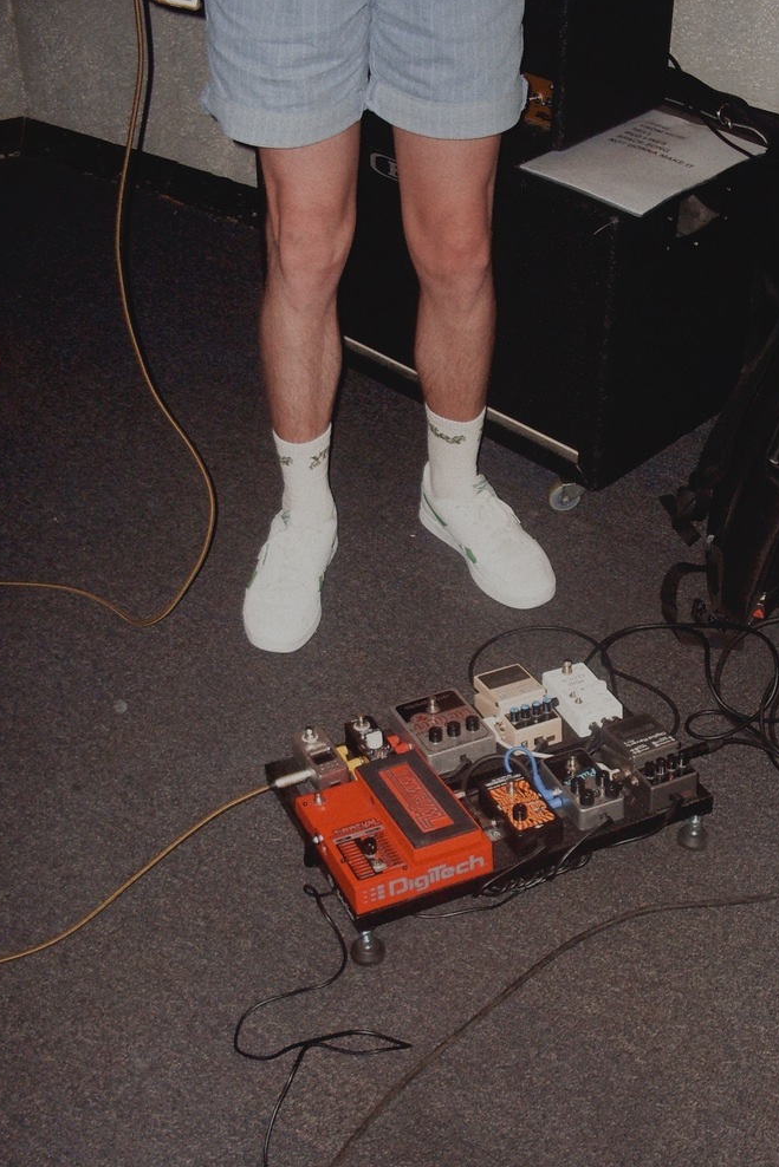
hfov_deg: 27.9
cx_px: 513
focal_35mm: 48
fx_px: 1557
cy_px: 628
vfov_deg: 41.1
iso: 120
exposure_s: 1/45
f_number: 2.8
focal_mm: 6.3
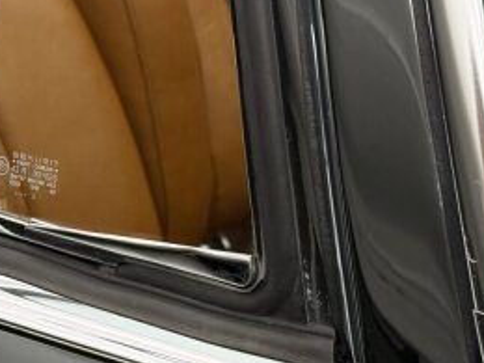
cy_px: 277
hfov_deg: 16.5
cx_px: 61
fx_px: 1650
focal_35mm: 118
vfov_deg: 12.5
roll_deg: +4.4
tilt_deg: -25.2
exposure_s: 1/99
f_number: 1.78
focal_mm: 6.76
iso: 250
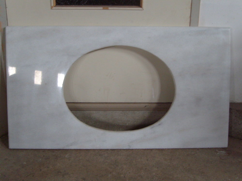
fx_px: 301
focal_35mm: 43
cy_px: 90
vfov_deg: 33.6
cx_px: 121
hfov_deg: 43.9
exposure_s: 1/8
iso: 200
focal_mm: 7.2
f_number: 3
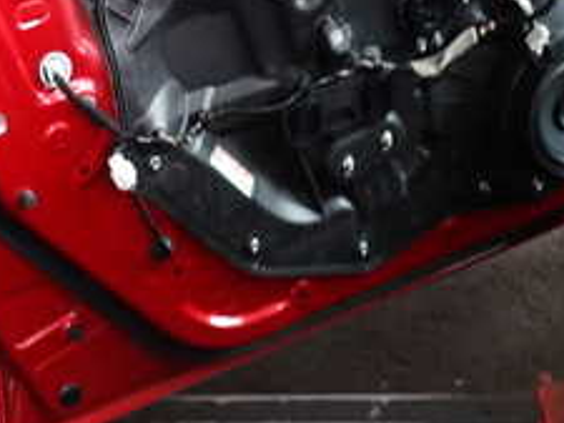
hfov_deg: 24.4
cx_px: 241
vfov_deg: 17.7
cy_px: -68
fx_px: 1304
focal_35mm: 80
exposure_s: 1/30
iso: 200
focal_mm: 5.4
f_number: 2.3
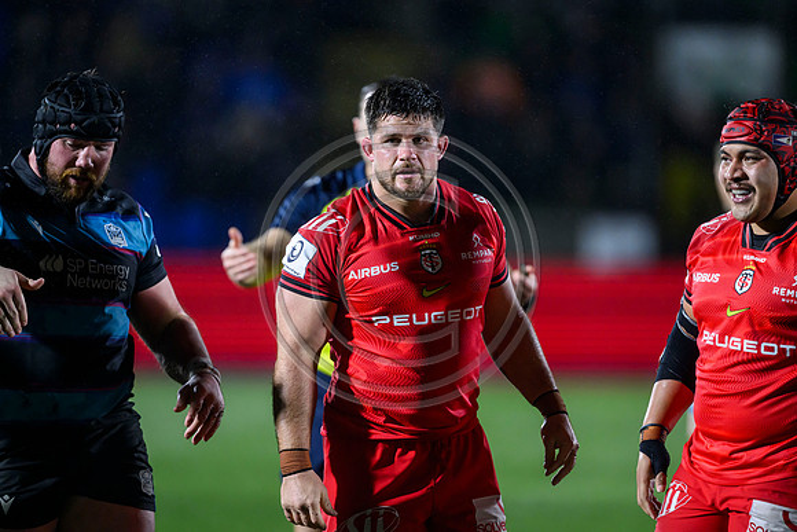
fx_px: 8857
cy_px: 266
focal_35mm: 400
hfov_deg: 5.2
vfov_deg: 3.4
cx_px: 398
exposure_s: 1/1600
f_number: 3.2
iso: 4000
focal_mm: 400
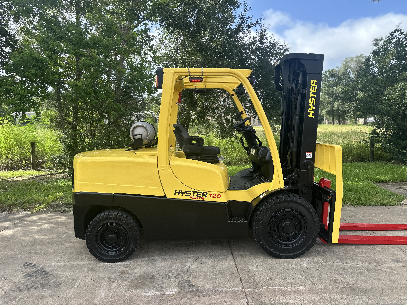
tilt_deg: -5.9
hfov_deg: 71.6
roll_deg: +0.6
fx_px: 282
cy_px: 152
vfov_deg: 56.8
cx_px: 204
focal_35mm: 24
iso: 80
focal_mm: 6.86
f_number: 1.78
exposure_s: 1/1183
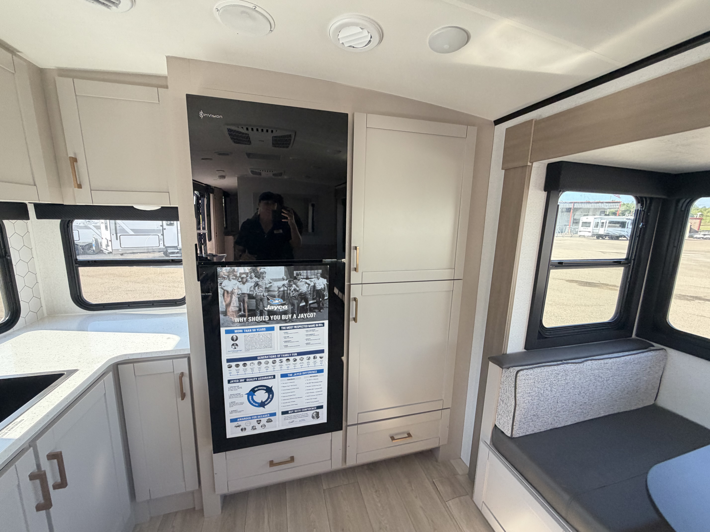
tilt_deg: -7.4
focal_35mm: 14
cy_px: 266
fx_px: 287
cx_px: 355
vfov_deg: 85.7
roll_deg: -0.7
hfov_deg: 102.1
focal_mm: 2.22
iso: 160
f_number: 2.2
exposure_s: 1/121
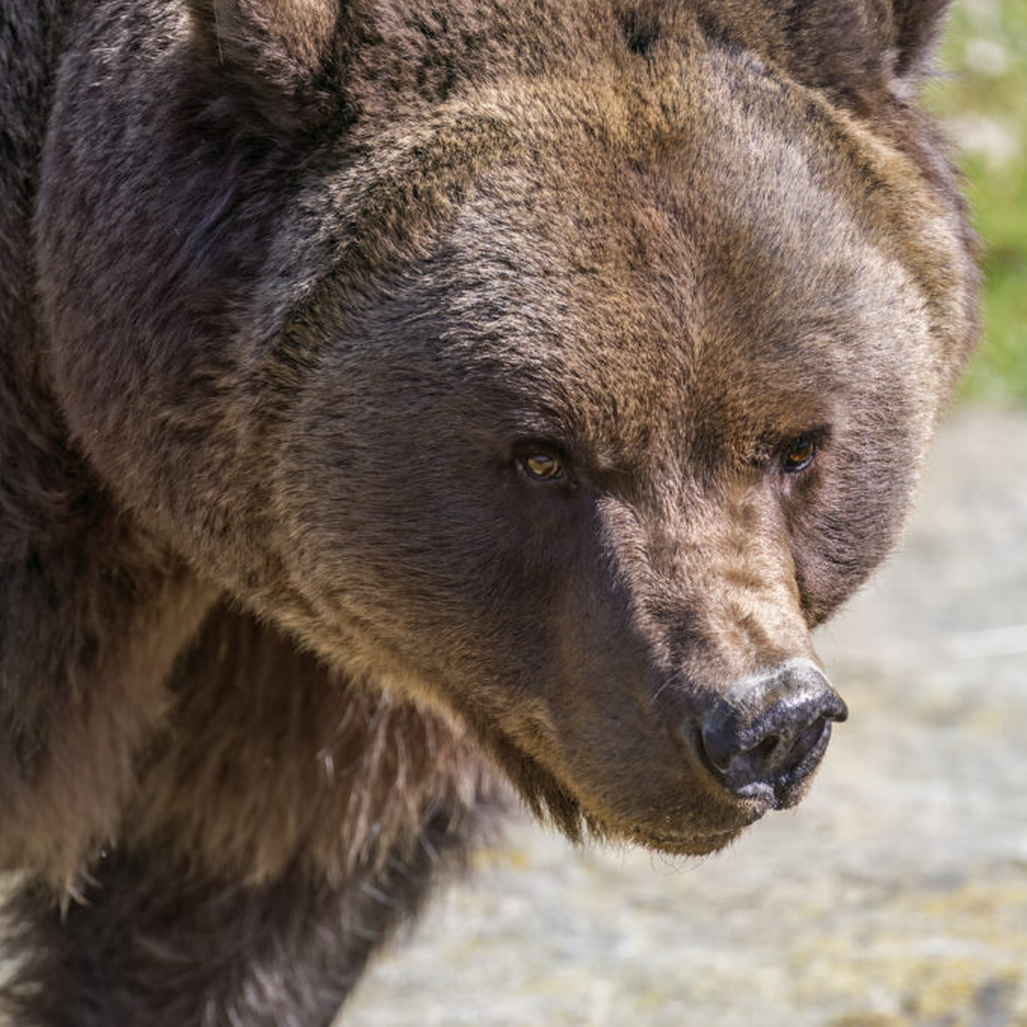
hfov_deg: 3.4
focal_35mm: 512
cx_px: 513
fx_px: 17186
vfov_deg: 3.4
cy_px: 731
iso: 800
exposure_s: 1/1000
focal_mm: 400
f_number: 5.6
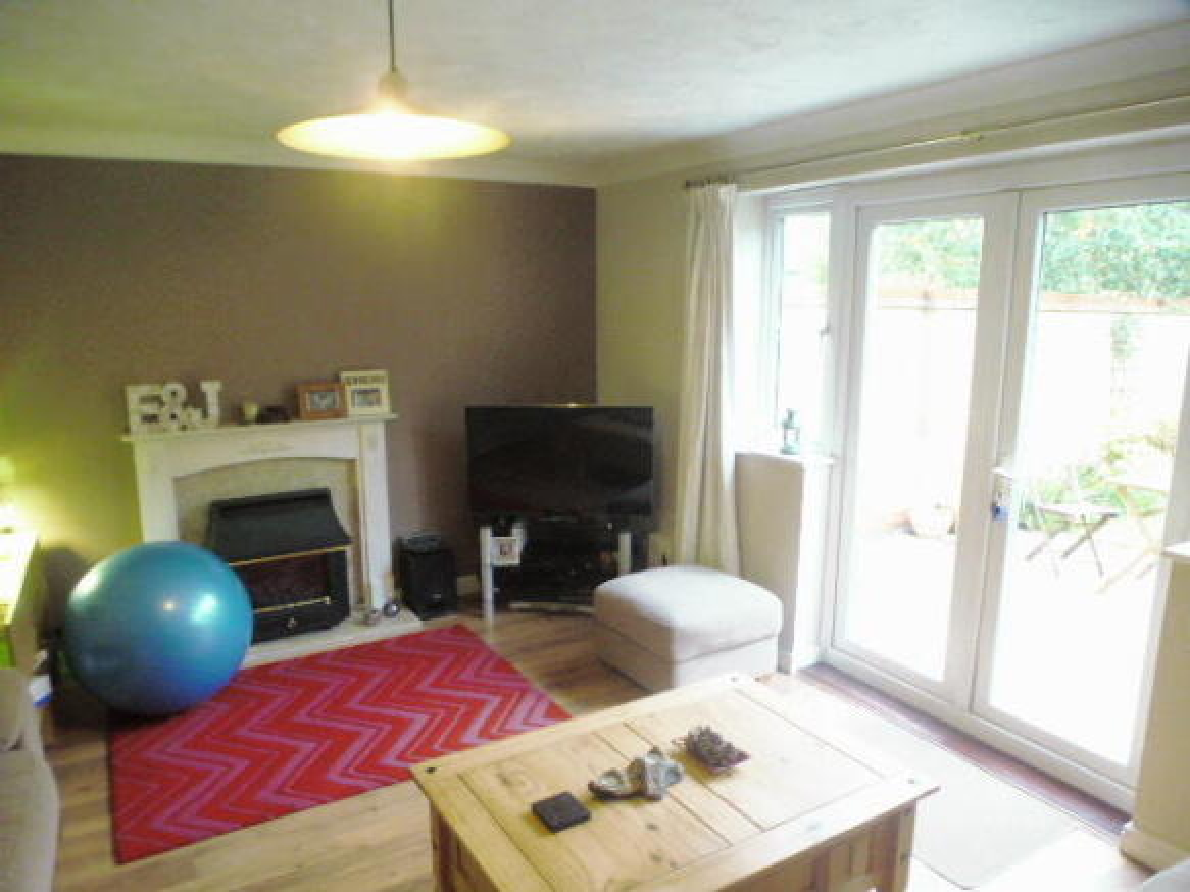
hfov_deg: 71.6
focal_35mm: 24
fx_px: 825
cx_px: 595
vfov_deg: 56.8
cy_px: 446
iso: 400
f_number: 3.3
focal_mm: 4.3
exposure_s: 1/30
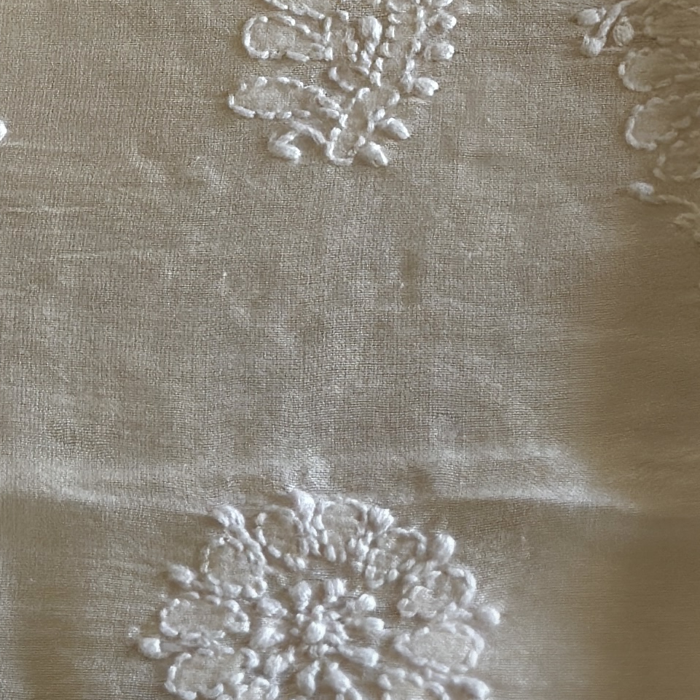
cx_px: 100
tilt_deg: -53.6
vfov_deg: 9.6
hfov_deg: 9.8
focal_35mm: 178
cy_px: -264
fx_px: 4072
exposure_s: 1/115
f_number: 1.78
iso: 125
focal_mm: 6.86
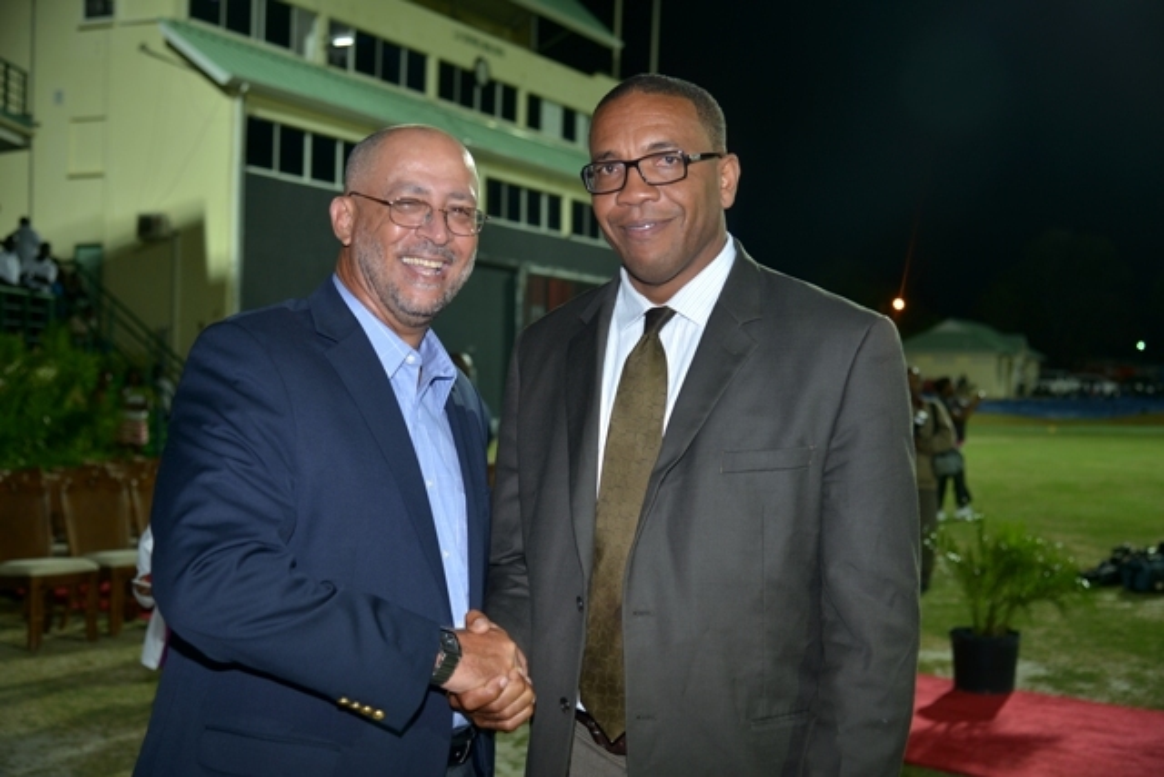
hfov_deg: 39.6
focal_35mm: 50
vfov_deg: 27.0
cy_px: 388
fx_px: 1617
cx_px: 582
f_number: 4
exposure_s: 1/60
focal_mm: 50
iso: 100
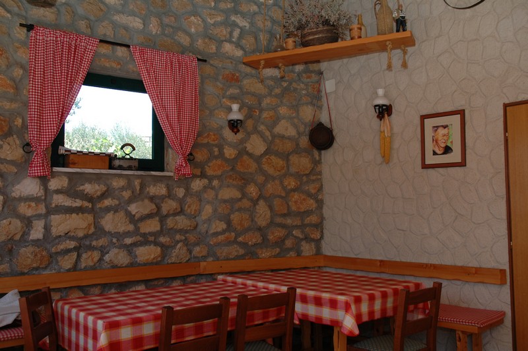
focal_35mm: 33
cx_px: 264
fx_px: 484
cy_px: 176
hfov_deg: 57.3
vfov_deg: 39.9
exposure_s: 1/100
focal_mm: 22
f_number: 5
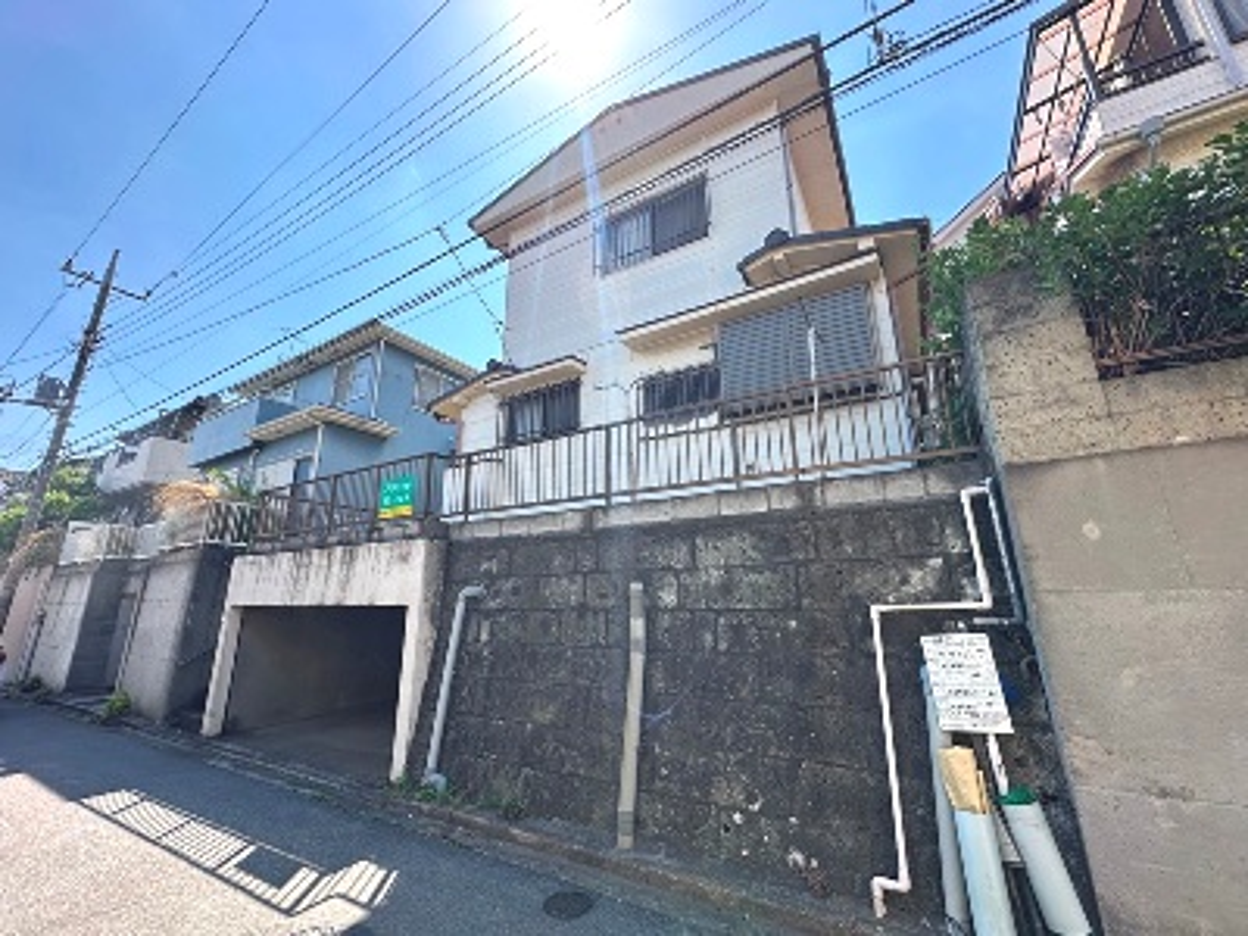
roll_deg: +0.7
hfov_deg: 102.1
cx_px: 624
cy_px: 468
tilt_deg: +14.5
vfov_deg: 85.7
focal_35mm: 14
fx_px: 505
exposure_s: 1/988
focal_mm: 2.22
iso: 40
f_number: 2.2
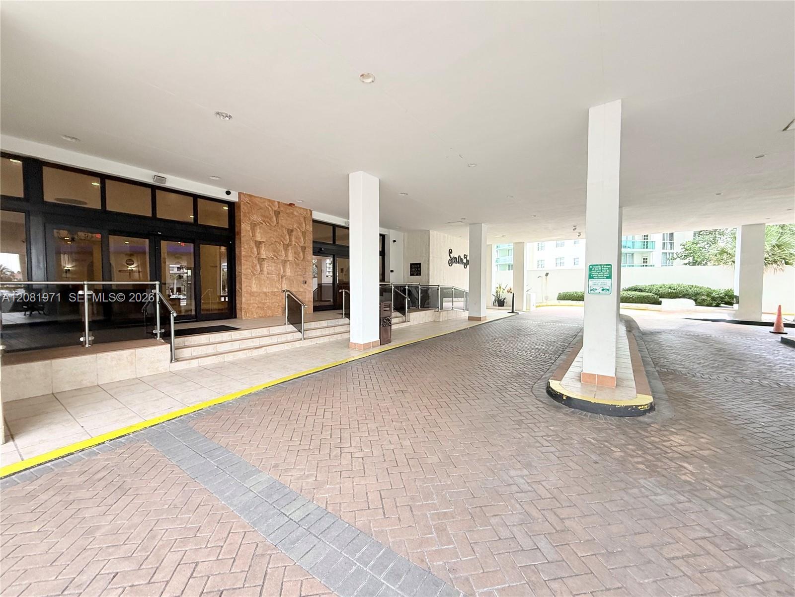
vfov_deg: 85.7
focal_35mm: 14
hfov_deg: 102.1
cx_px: 398
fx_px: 322
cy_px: 298
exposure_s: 1/99
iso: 125
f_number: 2.2
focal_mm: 2.22
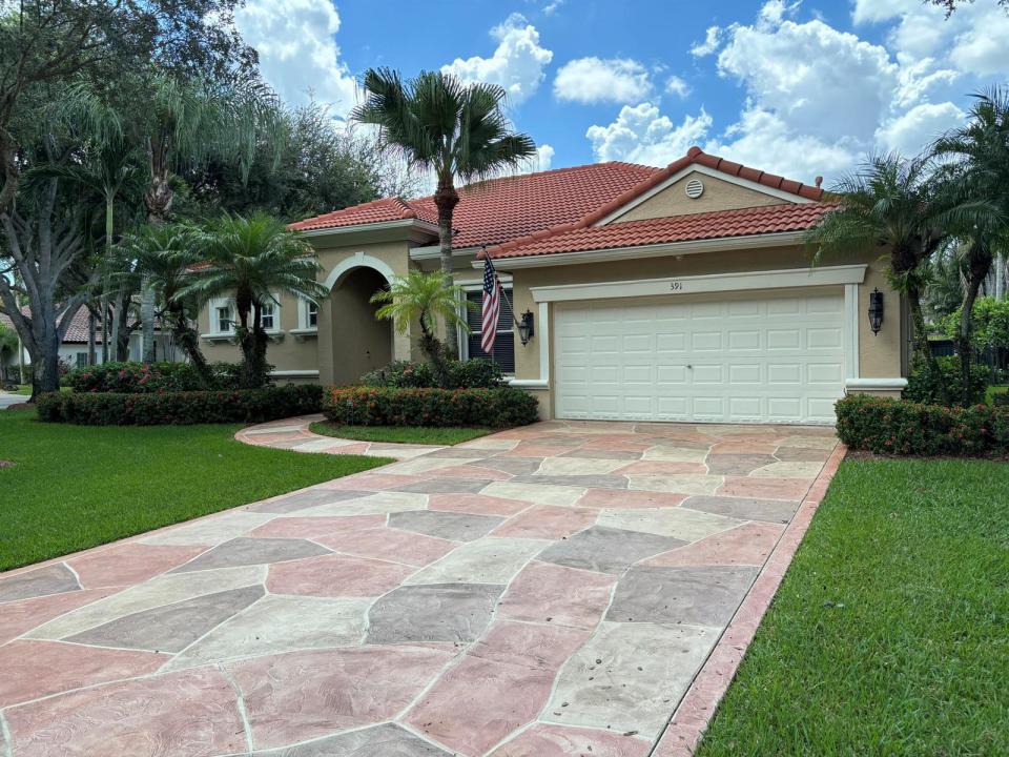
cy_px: 378
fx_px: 758
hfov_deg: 67.3
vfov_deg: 53.1
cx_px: 504
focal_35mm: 26
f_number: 1.6
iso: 50
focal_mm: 5.96
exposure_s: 1/970
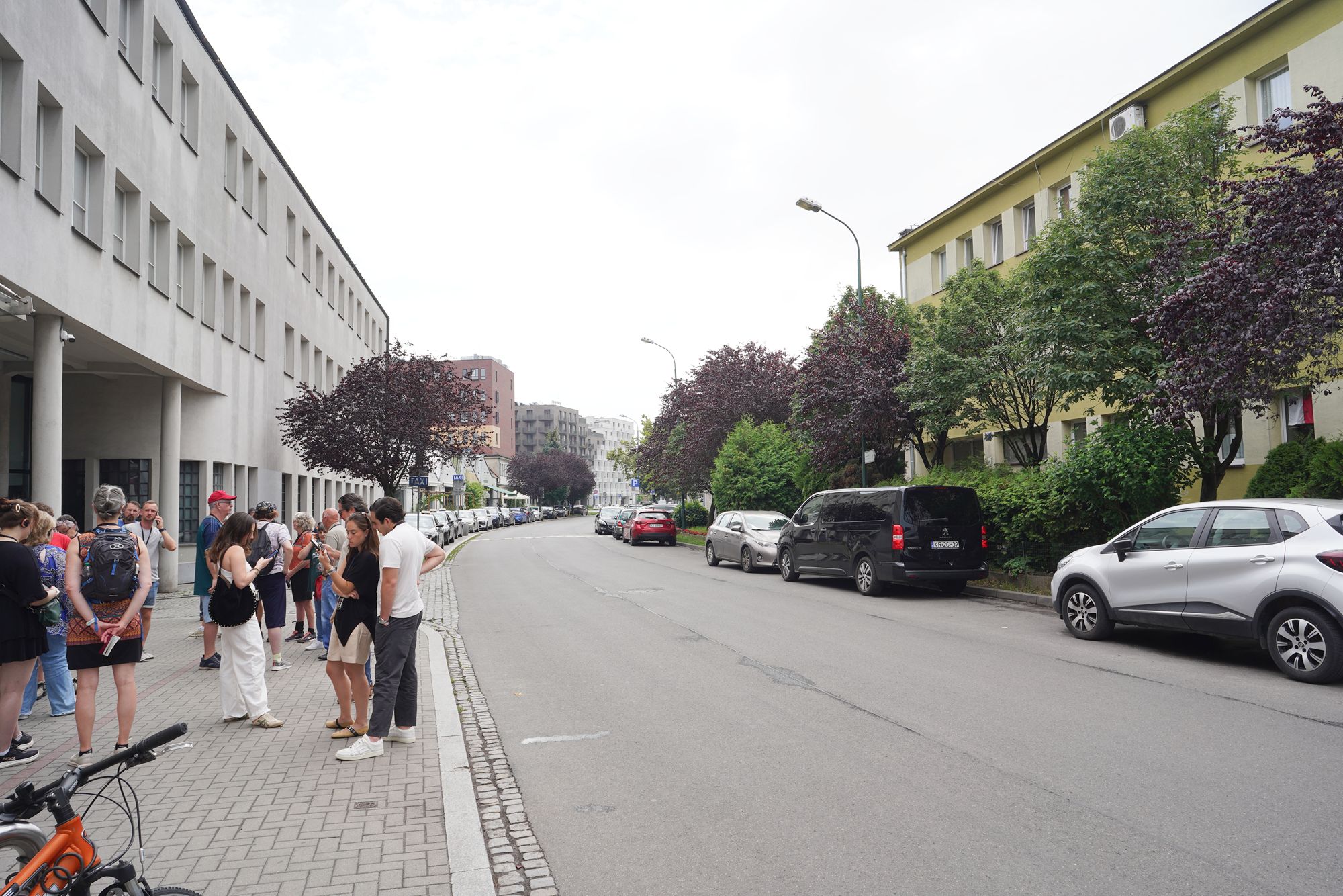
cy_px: 448
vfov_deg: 53.1
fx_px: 895
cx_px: 672
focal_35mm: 24
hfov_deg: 73.7
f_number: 9
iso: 100
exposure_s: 1/100
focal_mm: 24
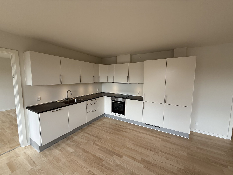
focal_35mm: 14
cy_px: 88
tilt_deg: -5.1
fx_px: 94
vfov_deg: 85.7
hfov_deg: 102.1
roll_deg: -0.3
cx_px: 116
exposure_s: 1/99
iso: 80
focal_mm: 2.22
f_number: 2.2
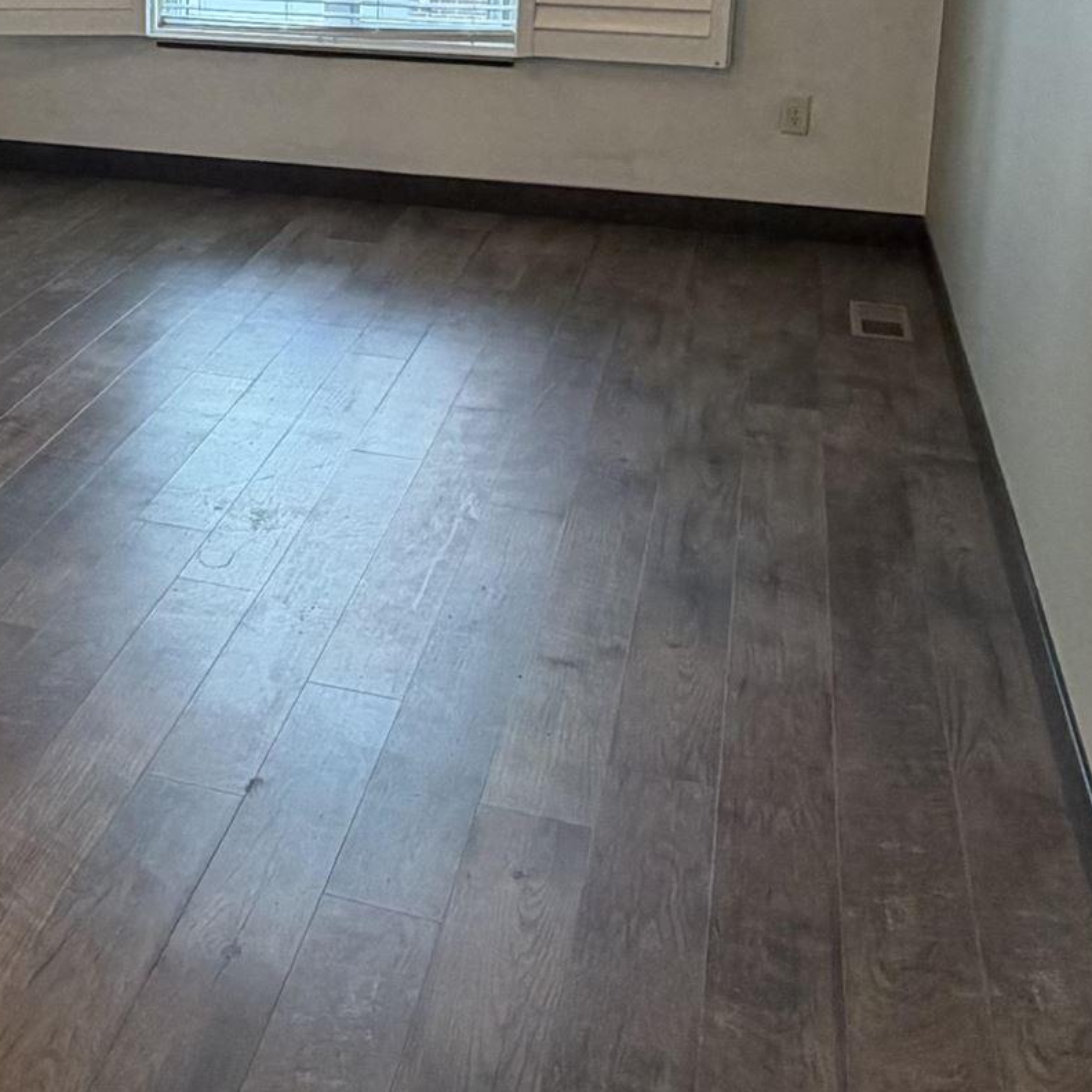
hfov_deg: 33.4
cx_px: 92
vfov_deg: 33.4
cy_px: 101
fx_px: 1713
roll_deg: +0.6
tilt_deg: -11.5
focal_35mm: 48
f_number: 2.2
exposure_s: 1/60
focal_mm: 2.22
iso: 160
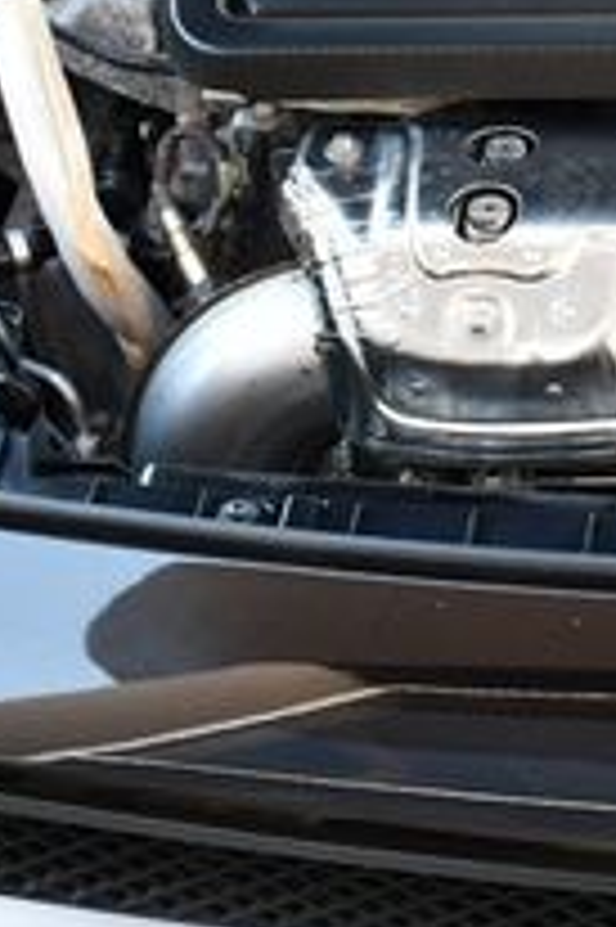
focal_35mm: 112
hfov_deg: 11.8
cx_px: 832
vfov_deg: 18.2
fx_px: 2879
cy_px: 324
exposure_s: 1/250
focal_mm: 18
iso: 800
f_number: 3.5
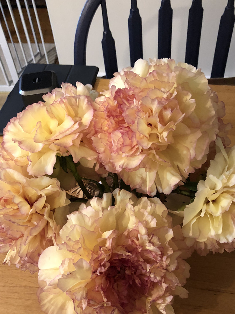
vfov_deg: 48.5
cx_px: 117
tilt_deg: -54.0
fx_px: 344
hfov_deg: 37.7
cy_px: 198
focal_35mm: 38
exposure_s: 1/11
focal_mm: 3.99
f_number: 1.8
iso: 100
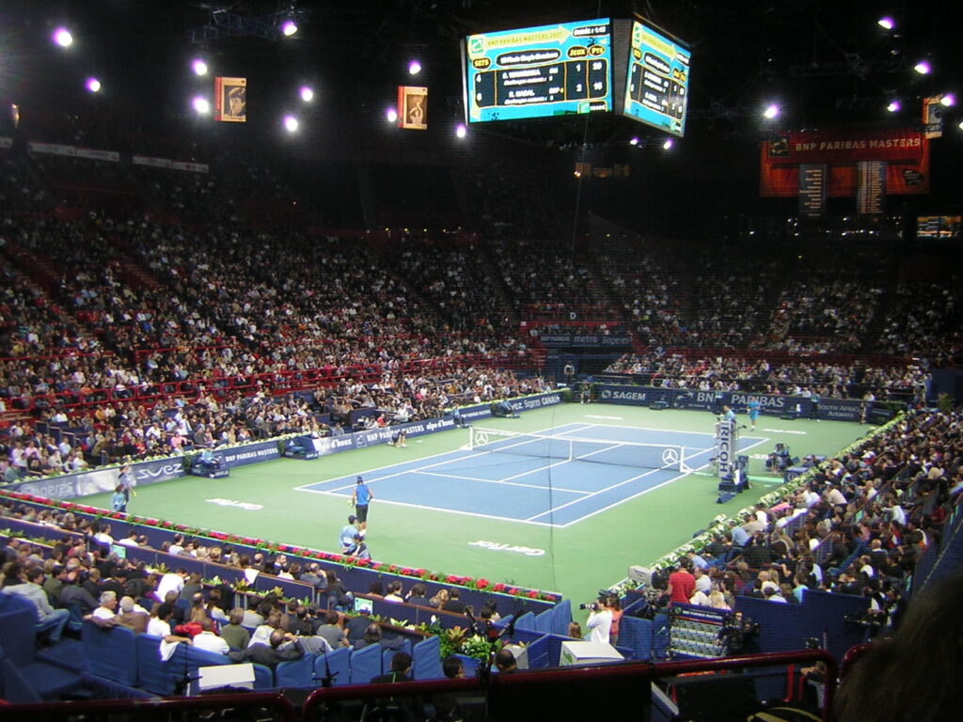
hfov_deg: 51.4
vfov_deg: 39.7
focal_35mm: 36
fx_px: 1002
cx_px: 482
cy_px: 361
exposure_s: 1/12.2
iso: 50
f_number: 2.6
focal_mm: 4.7
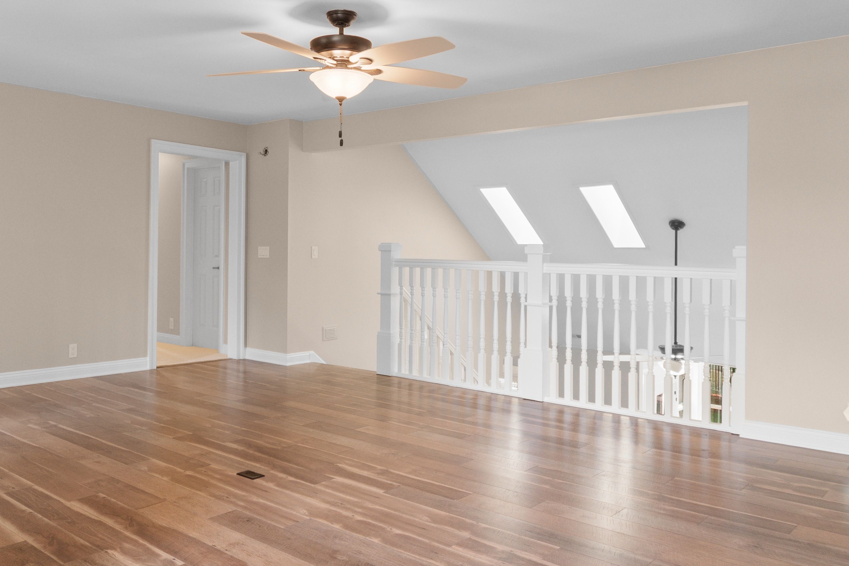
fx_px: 684
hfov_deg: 63.2
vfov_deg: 44.7
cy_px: 228
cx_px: 348
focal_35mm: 29
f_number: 4.8
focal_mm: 11
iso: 100
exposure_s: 1.3
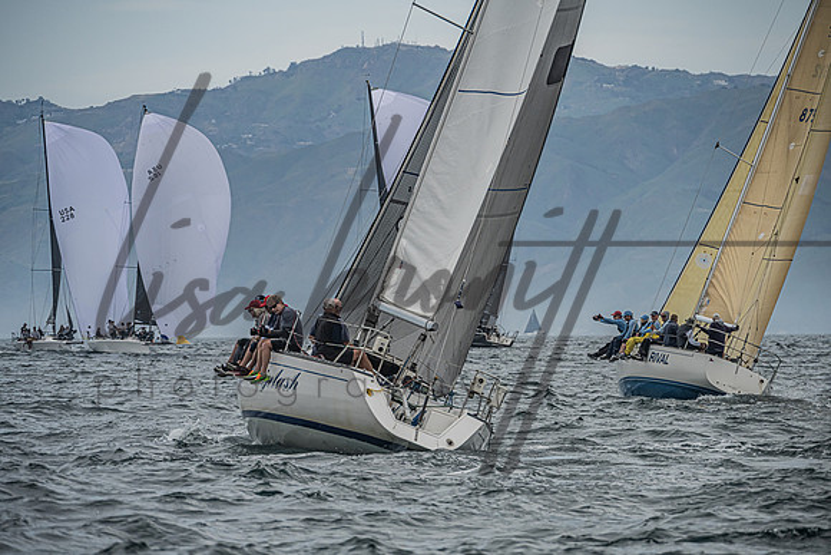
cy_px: 299
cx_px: 434
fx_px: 6470
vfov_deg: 4.9
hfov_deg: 7.3
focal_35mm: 280
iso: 400
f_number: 8
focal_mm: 260
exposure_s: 1/3200
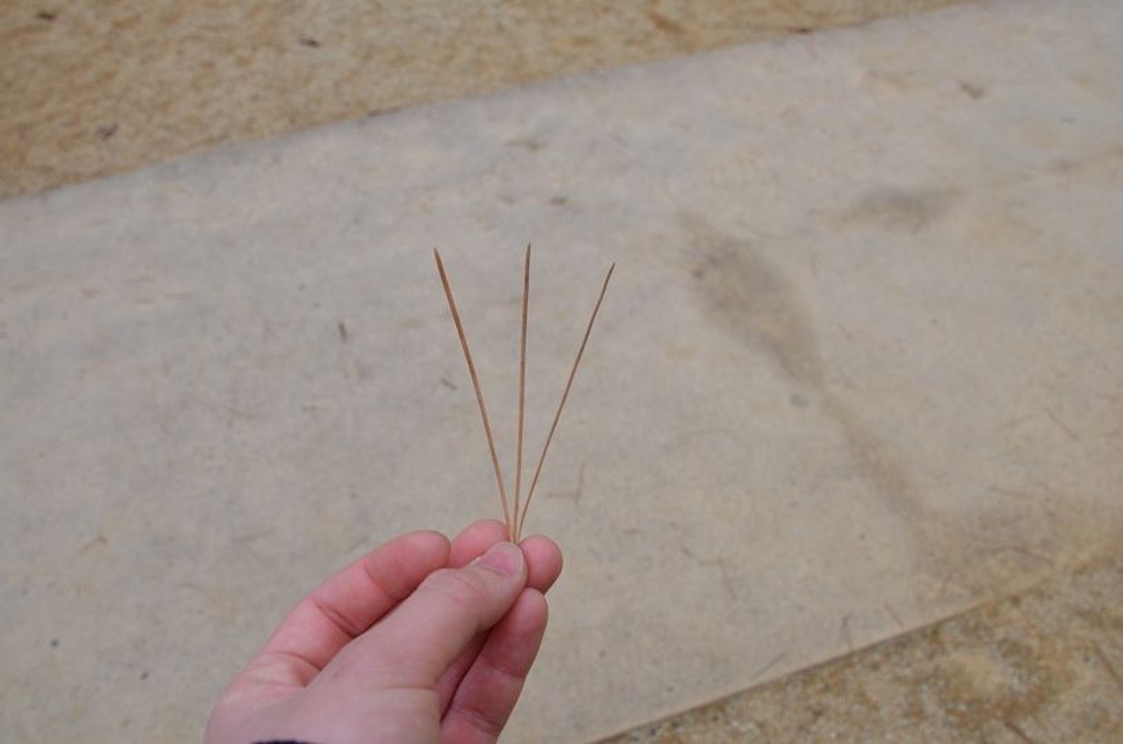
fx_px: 934
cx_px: 562
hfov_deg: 62.0
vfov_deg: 43.4
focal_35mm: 30
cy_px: 372
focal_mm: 20
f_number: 8
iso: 200
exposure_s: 1/250
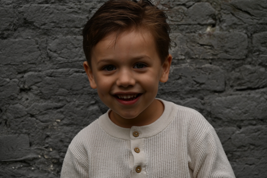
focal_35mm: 145
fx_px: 1075
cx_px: 134
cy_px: 89
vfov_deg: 9.5
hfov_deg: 14.2
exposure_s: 1/500
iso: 400
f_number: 6.3
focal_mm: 145
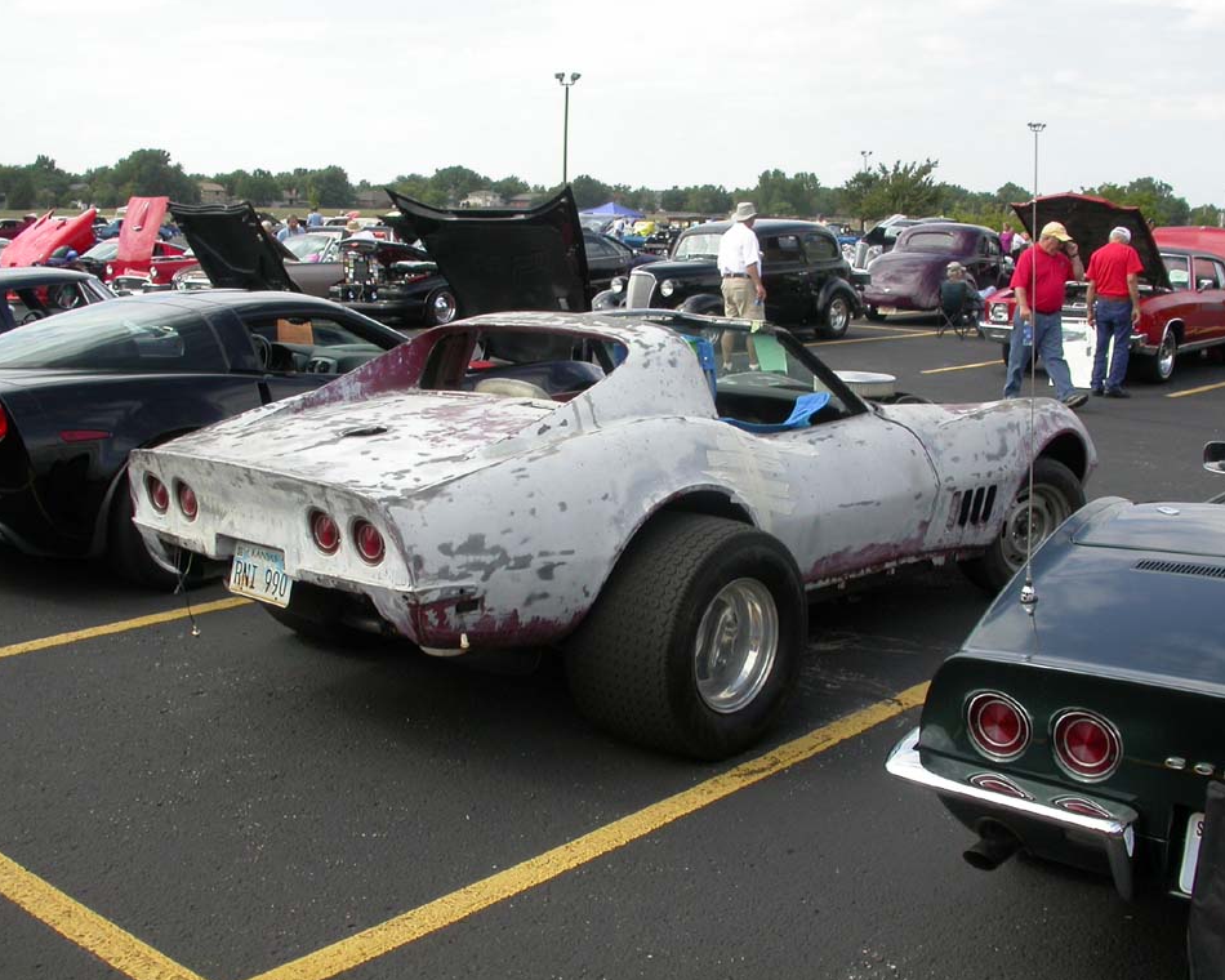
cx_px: 614
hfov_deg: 45.8
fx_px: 1450
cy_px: 491
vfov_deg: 37.3
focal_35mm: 40
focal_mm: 7.85
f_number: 6.7
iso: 100
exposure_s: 1/217
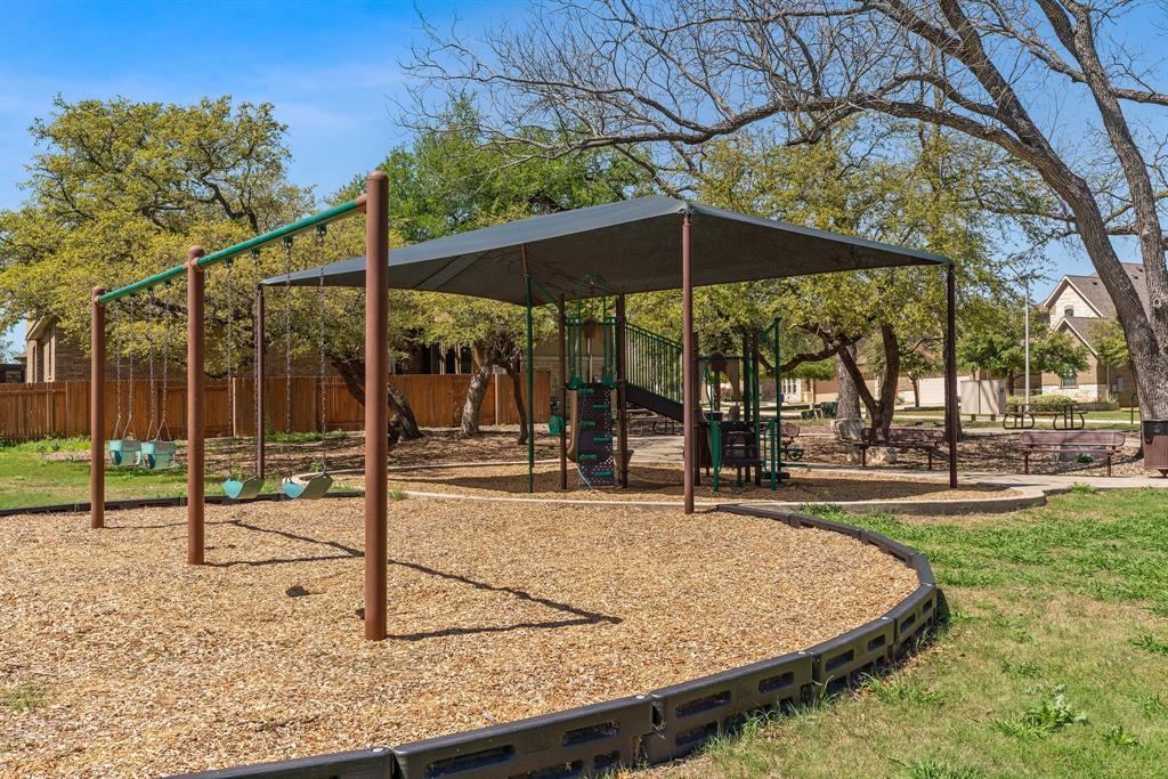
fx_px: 1136
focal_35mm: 35
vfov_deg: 37.9
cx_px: 584
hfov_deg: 54.4
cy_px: 390
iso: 125
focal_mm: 35
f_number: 8
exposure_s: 1/80
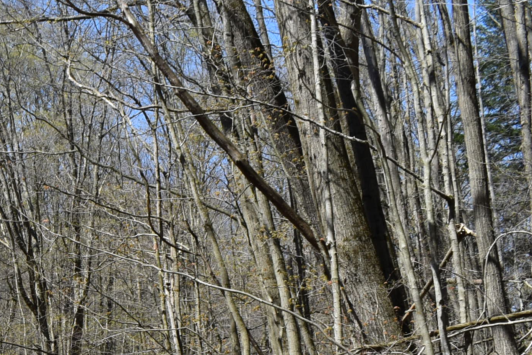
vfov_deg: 13.6
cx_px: -177
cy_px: 458
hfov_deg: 19.3
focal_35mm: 97
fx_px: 1434
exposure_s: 1/320
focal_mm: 20
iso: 200
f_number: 9
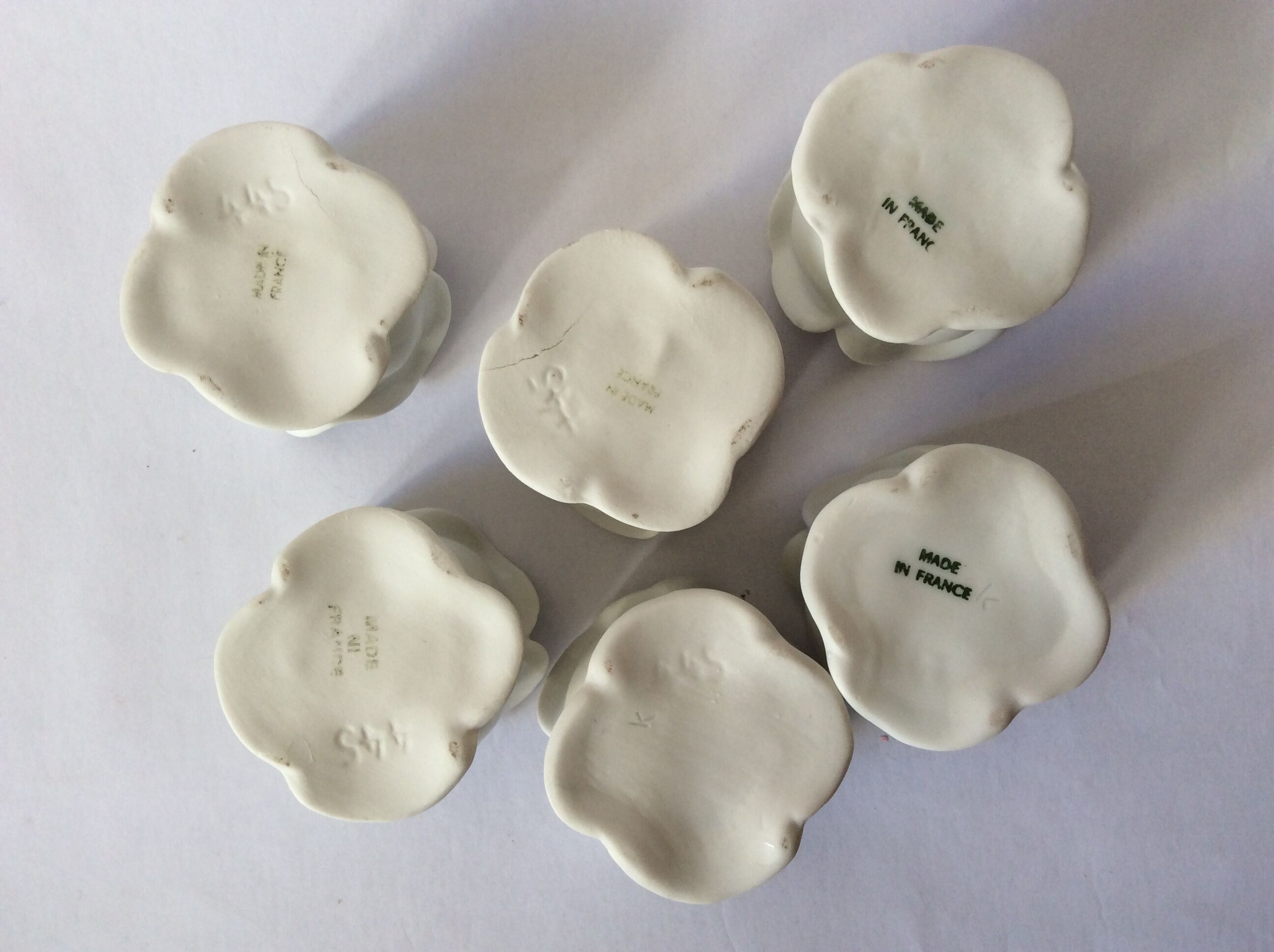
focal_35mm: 32
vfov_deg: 44.1
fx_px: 1176
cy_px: 476
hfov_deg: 56.9
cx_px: 637
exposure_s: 1/100
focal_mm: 3.3
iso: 40
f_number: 2.4
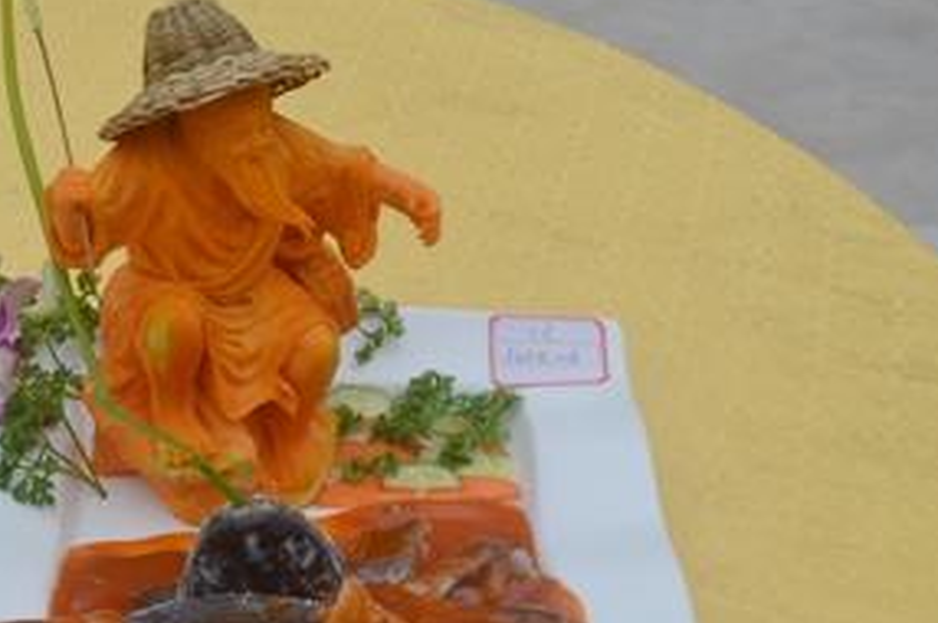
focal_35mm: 84
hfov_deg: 23.7
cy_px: 474
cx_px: 128
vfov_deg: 16.1
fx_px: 2186
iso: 100
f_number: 7.1
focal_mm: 32
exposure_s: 1/200
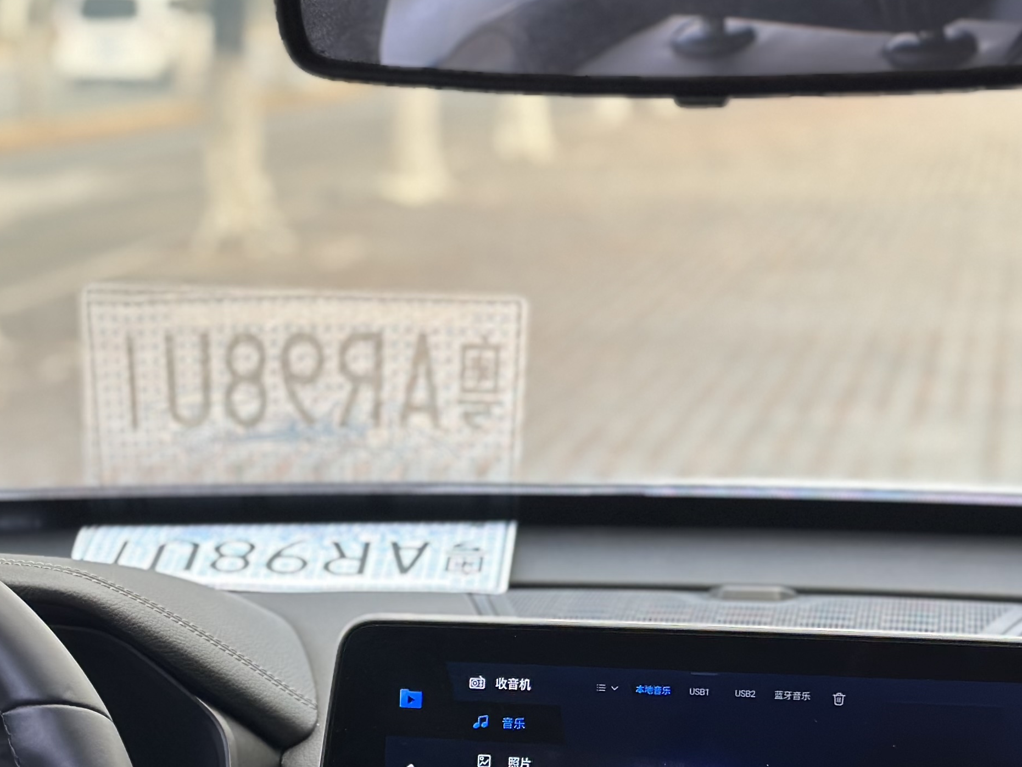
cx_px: 74
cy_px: 815
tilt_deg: -14.8
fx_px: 3071
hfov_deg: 18.5
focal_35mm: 104
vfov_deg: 14.0
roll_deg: +0.3
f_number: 1.78
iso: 80
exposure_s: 1/275
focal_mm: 6.86
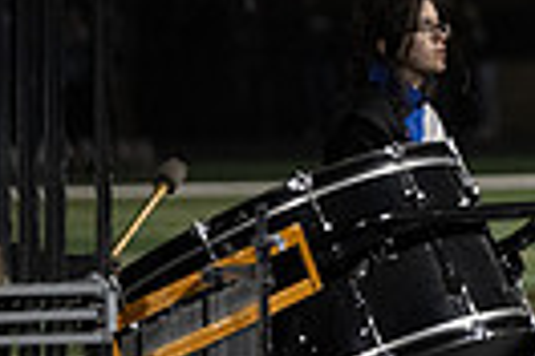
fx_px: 8500
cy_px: 216
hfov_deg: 3.6
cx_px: 1171
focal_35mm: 572
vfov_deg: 2.4
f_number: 2.8
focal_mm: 130
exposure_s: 1/1250
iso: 5000
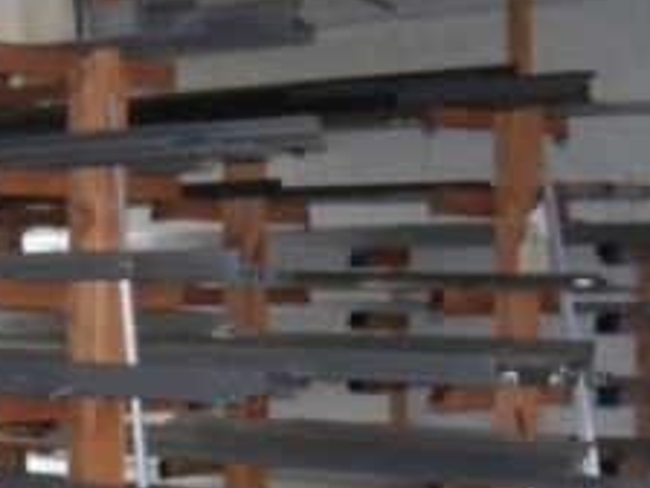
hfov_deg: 19.5
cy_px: 488
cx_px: 165
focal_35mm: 100
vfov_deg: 14.6
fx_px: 1878
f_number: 3.5
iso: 320
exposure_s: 1/30
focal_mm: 6.2
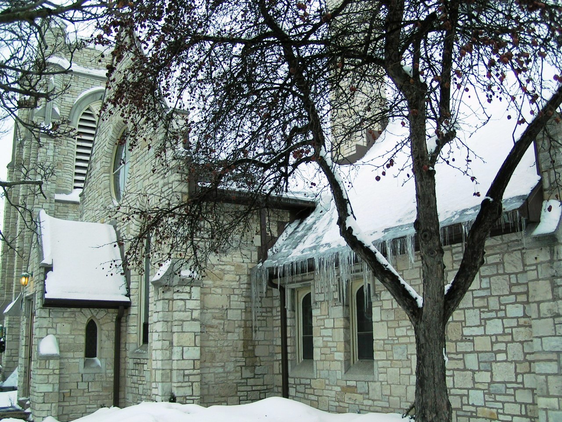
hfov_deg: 49.0
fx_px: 617
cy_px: 211
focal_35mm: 38
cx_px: 281
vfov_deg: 37.7
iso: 50
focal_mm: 5.8
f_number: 4
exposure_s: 1/125
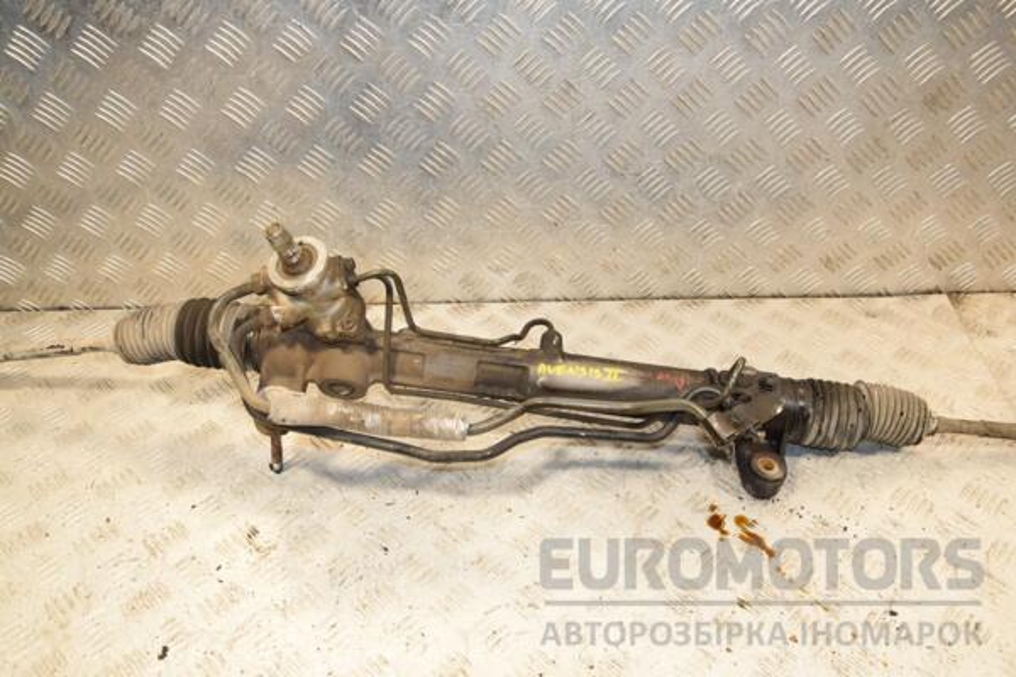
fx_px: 889
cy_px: 338
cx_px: 508
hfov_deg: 59.5
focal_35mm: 32
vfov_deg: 41.7
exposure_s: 1/200
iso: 800
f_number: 6.3
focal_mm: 21
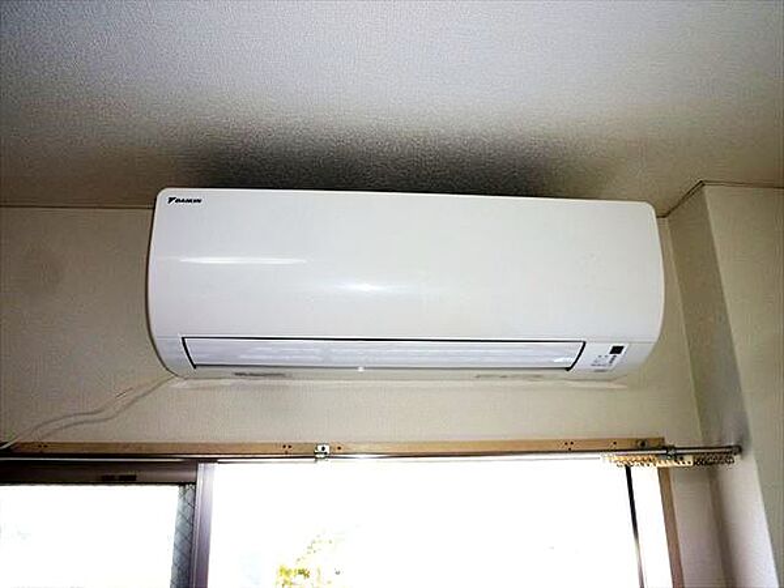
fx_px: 566
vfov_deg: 54.9
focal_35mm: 25
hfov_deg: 69.4
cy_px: 294
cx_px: 392
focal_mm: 4.5
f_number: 2.8
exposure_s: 1/40
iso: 100
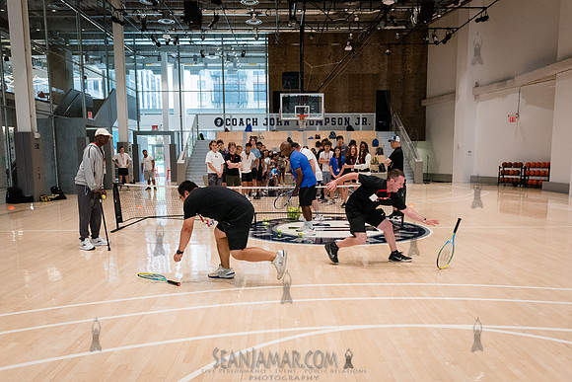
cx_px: 288
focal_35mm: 29
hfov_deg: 62.9
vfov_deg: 44.3
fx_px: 467
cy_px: 220
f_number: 4
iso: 5000
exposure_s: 1/500
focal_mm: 24
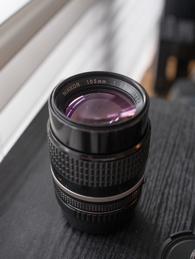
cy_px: 130
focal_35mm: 50
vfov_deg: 38.2
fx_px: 376
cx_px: 98
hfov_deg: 29.1
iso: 400
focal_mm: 25
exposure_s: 1/125
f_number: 3.2
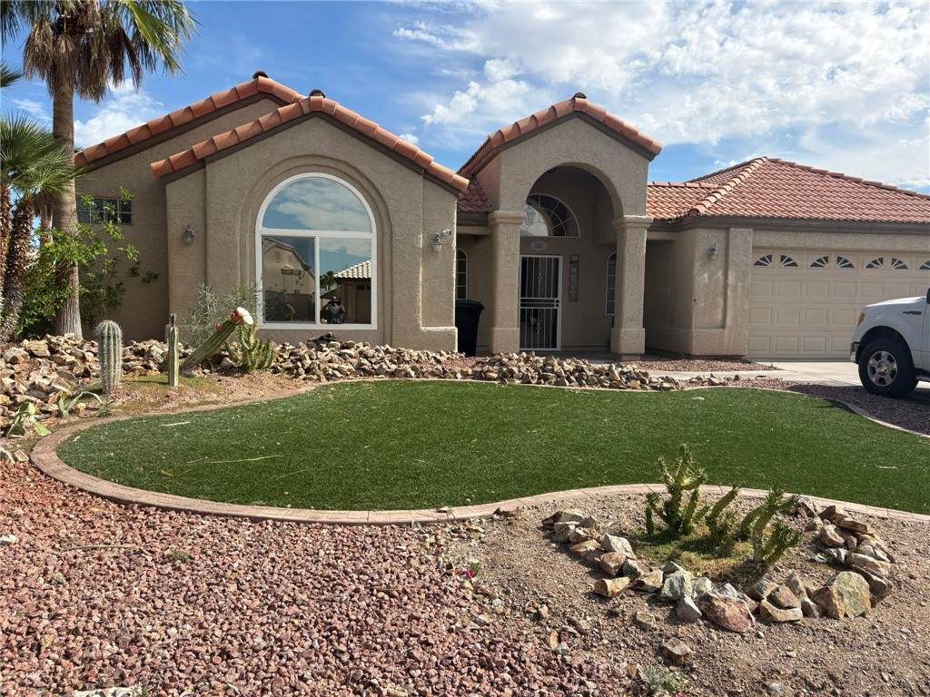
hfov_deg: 67.3
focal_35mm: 26
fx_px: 699
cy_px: 348
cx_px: 465
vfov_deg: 53.1
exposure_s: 1/3279
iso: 50
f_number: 1.6
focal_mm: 5.96
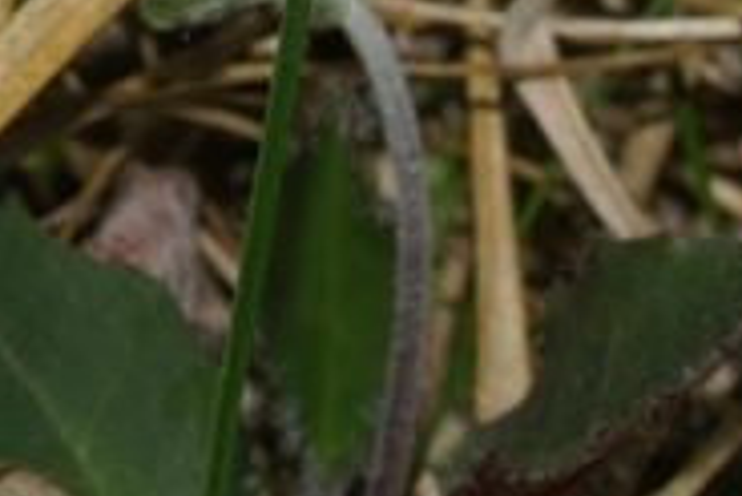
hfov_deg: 2.6
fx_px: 16109
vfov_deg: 1.8
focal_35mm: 781
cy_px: -669
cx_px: -198
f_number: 20
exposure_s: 1/125
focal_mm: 80
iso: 100
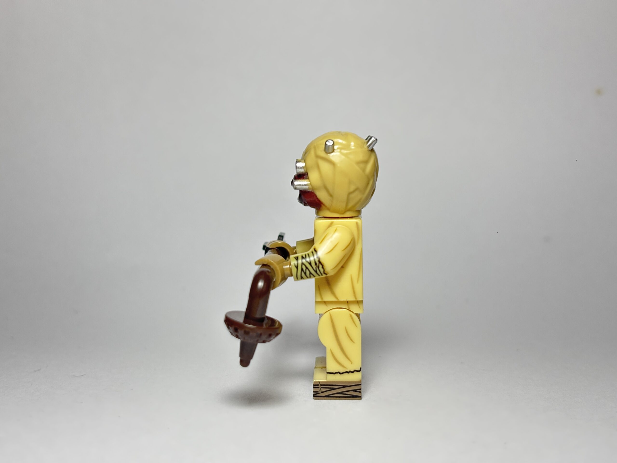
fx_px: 927
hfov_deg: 36.8
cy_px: 232
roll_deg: +0.9
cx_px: 308
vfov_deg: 28.0
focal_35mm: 52
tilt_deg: -7.6
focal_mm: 5.96
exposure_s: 1/100
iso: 32
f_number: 1.6
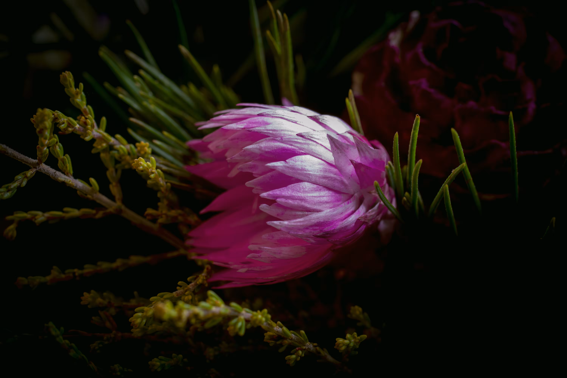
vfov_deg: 18.2
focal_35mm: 75
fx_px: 1181
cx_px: 284
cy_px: 189
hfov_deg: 27.0
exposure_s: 30
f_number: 10
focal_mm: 50
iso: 100
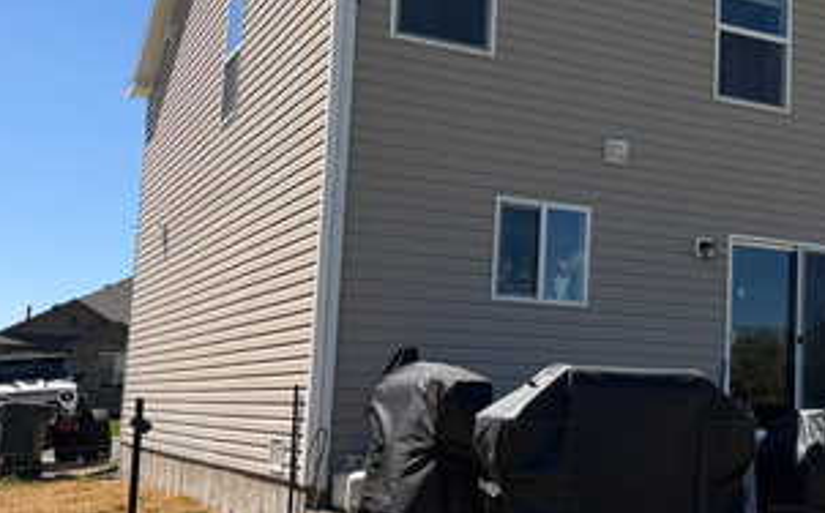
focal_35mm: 54
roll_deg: -0.7
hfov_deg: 35.5
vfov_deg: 23.9
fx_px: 1213
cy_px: 256
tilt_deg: +6.9
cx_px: 732
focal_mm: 6.76
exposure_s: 1/3759
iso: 80
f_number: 1.78
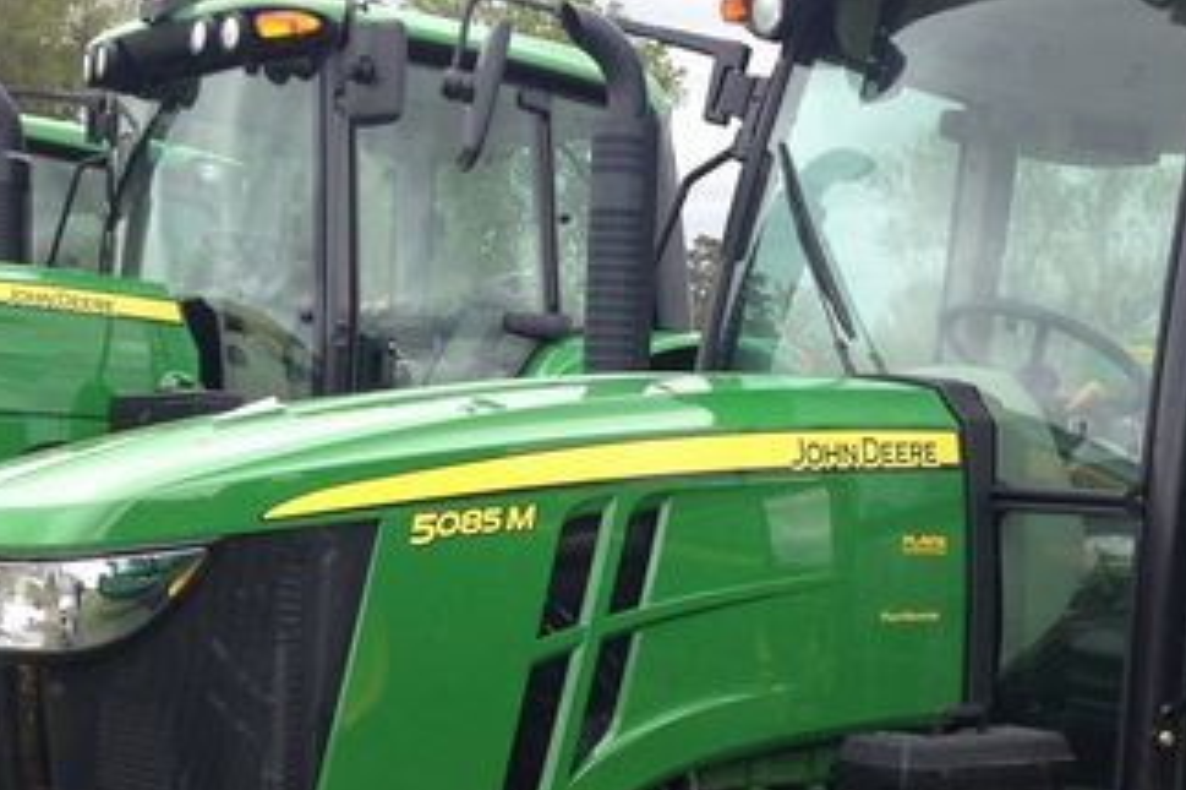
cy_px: 805
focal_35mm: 85
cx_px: 800
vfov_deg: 15.7
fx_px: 2799
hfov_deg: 23.8
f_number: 2.4
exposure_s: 1/547
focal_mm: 4.12
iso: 50
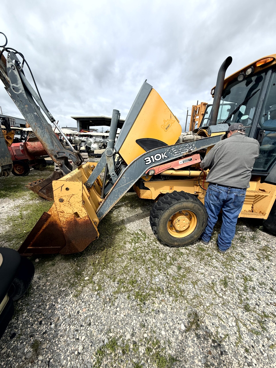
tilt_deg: -16.2
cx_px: 138
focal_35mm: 14
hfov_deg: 85.7
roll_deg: -3.1
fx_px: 149
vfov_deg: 102.1
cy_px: 184
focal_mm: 2.22
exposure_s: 1/1961
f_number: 2.2
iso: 50
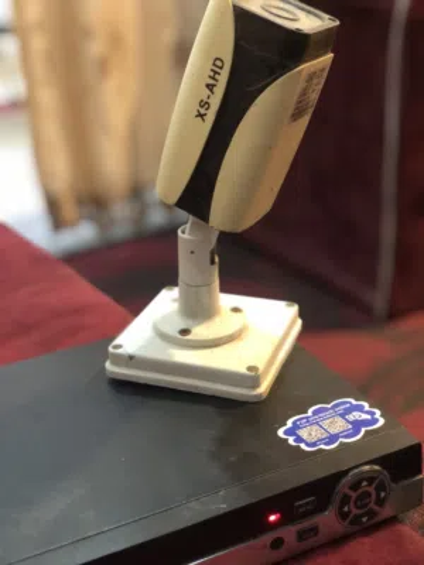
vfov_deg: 36.8
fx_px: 849
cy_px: 282
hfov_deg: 28.0
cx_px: 212
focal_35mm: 52
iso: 200
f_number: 2.4
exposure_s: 1/8
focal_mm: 6
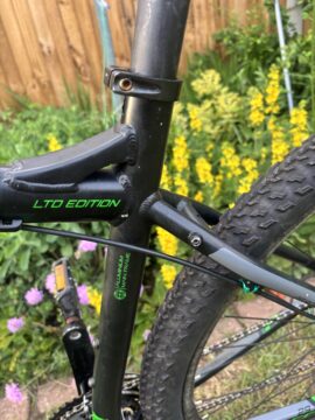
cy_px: 210
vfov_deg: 67.3
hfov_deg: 53.1
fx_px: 315
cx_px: 158
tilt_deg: -30.2
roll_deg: +7.8
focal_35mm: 26
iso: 125
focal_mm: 5.96
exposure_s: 1/102
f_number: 1.6
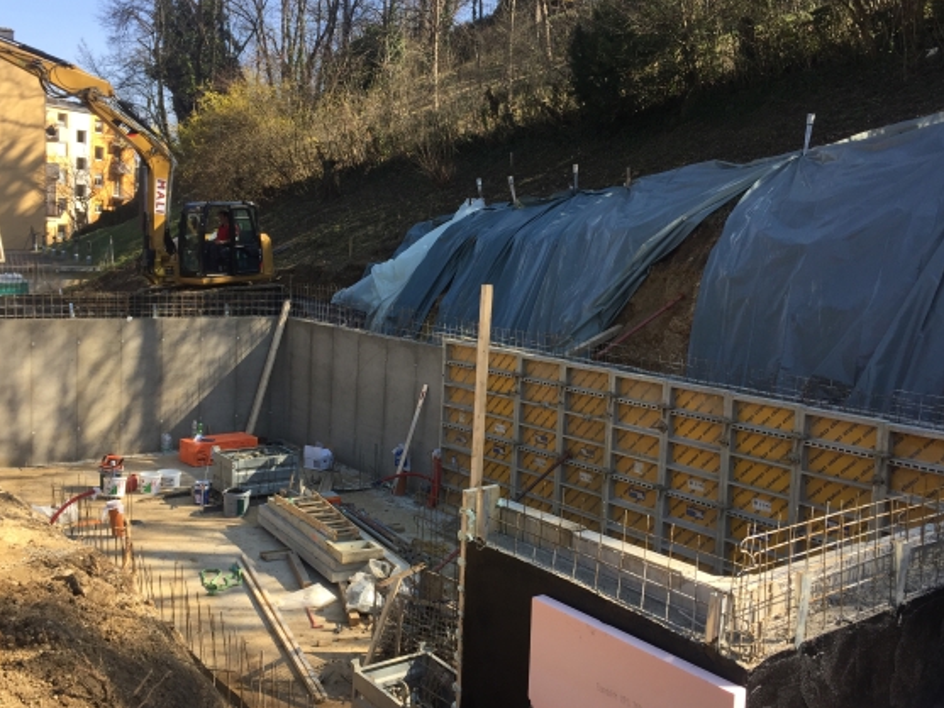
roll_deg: -2.6
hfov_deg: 53.9
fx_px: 927
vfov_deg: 41.8
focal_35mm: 34
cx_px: 460
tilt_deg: -7.4
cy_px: 349
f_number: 2.2
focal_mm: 4.15
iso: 32
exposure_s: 1/694
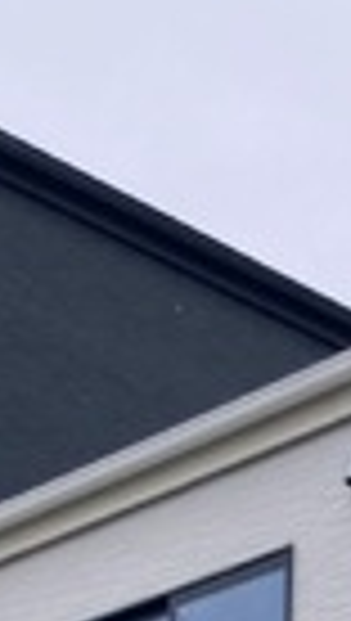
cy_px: 1346
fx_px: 2324
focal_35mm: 141
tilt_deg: +5.4
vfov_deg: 12.8
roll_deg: -2.0
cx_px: 1004
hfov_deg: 7.7
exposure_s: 1/2525
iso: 20
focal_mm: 3.99
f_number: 1.8
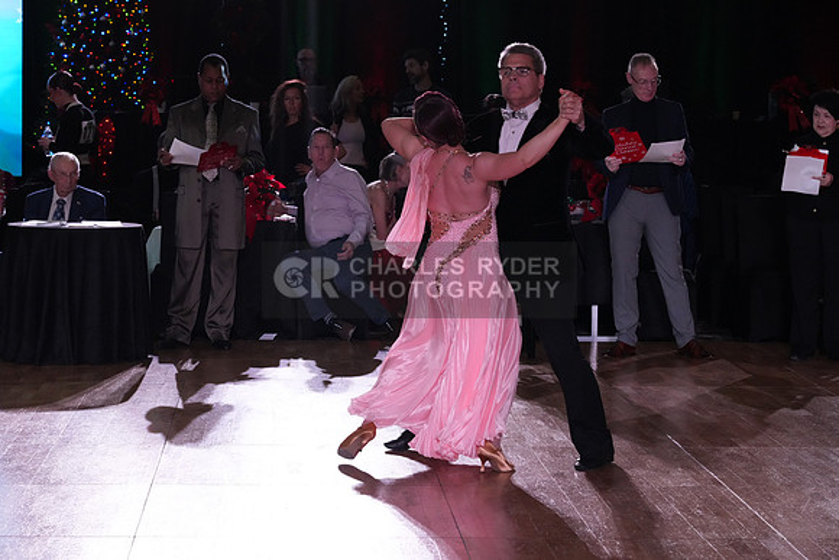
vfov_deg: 13.0
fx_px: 2448
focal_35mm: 105
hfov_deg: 19.5
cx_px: 420
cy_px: 280
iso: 5000
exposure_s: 1/320
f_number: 8
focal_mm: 105
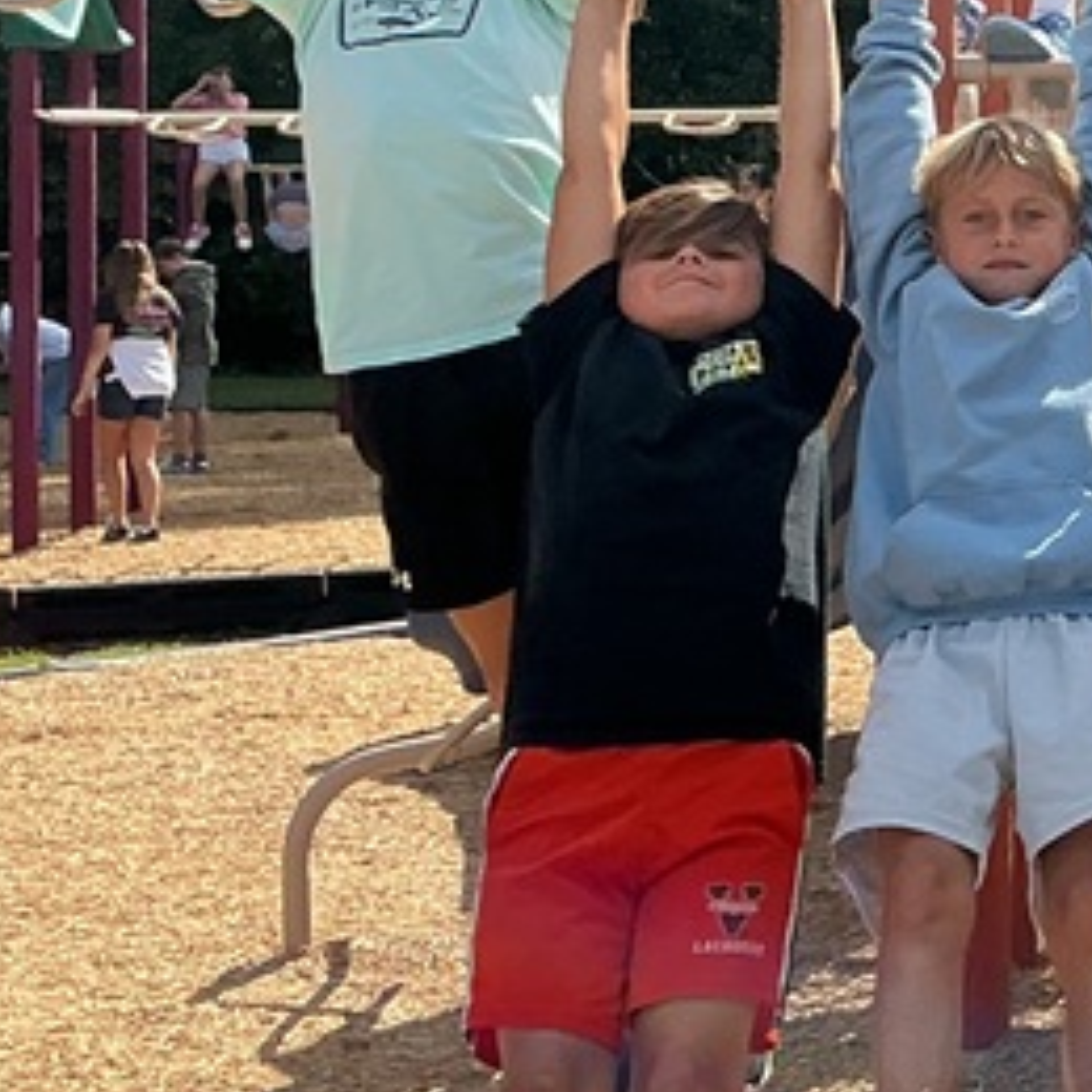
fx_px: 3605
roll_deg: +0.6
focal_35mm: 101
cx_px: 1898
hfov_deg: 15.2
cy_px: 88
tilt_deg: -0.7
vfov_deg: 17.0
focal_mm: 3
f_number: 1.8
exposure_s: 1/997
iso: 25
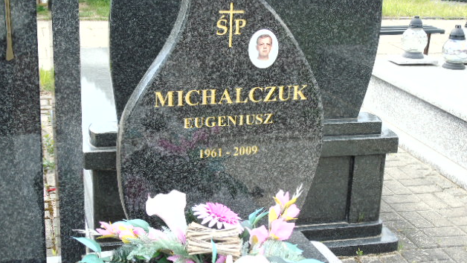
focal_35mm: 60
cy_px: 128
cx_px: 234
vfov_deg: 20.0
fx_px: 743
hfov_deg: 34.9
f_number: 4.3
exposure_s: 1/125
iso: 80
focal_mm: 9.6
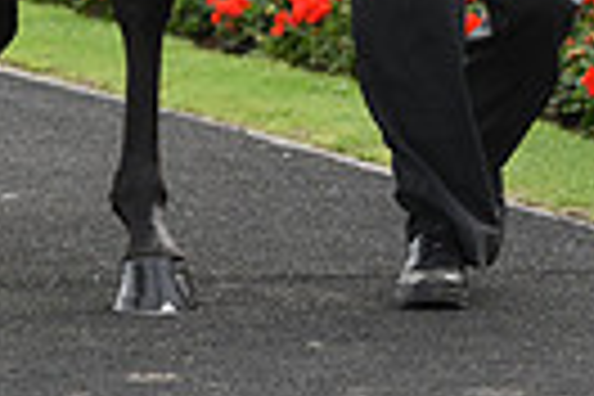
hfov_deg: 2.9
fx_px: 11566
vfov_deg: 2.0
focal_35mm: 701
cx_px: 130
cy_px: -425
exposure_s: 1/640
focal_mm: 160
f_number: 6.3
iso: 500
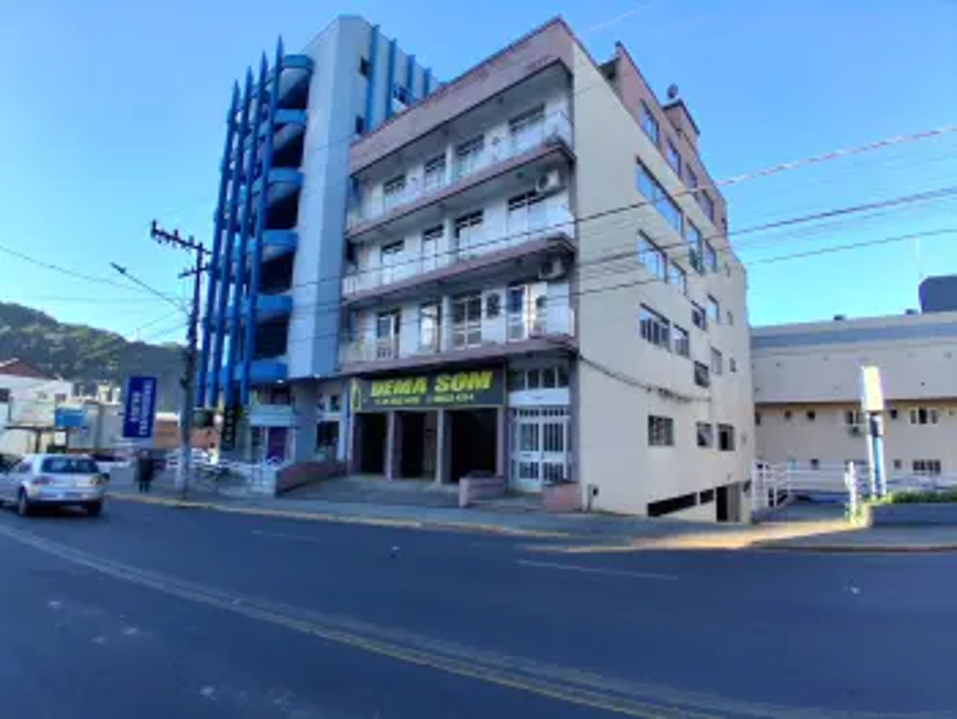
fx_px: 470
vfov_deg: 74.8
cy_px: 360
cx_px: 478
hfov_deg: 91.0
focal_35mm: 17
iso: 50
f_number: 2.2
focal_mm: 1.4
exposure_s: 1/275
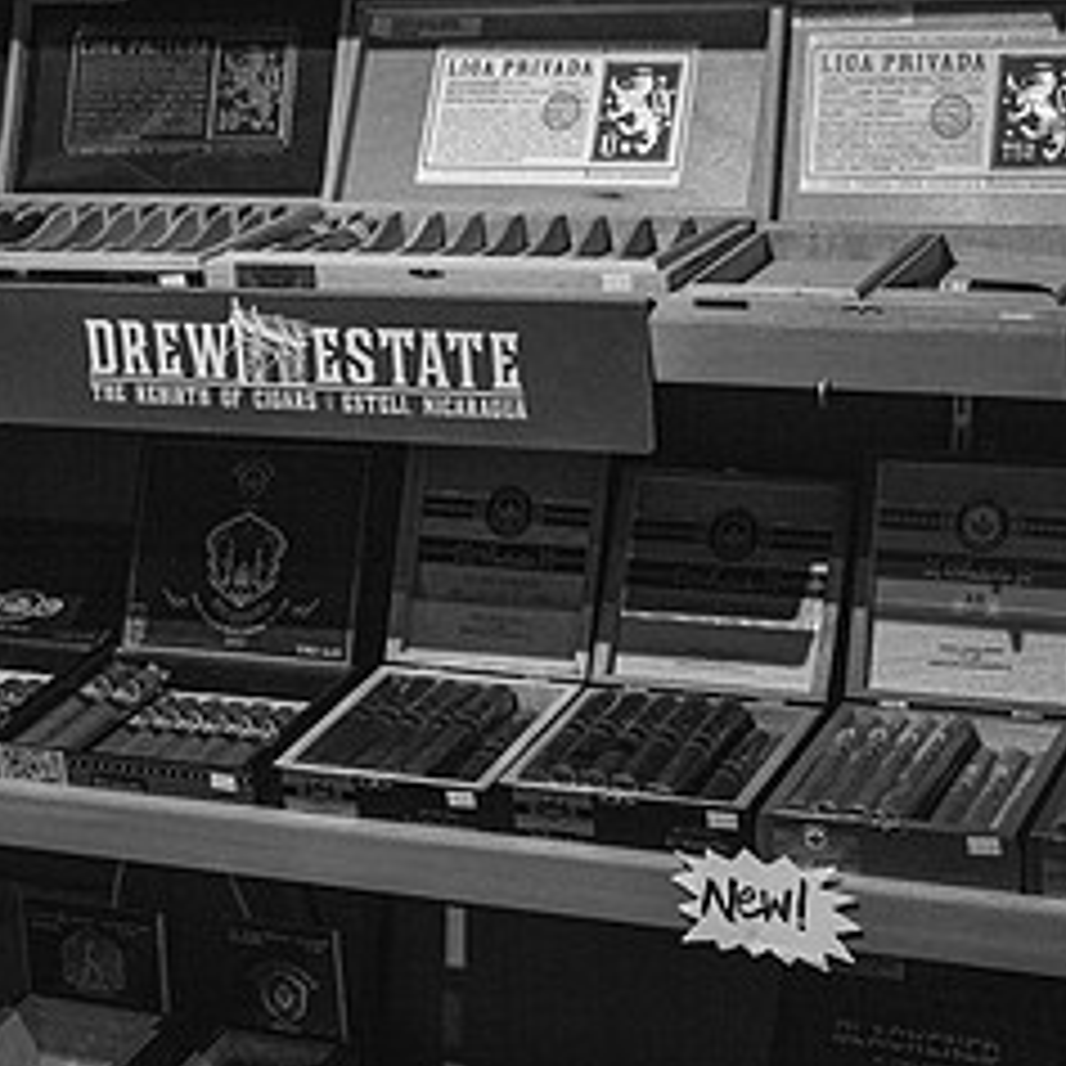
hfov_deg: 21.4
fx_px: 2822
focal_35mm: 81
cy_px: 421
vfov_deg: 21.4
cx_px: 499
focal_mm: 39
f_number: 6.3
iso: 3200
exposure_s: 1/100
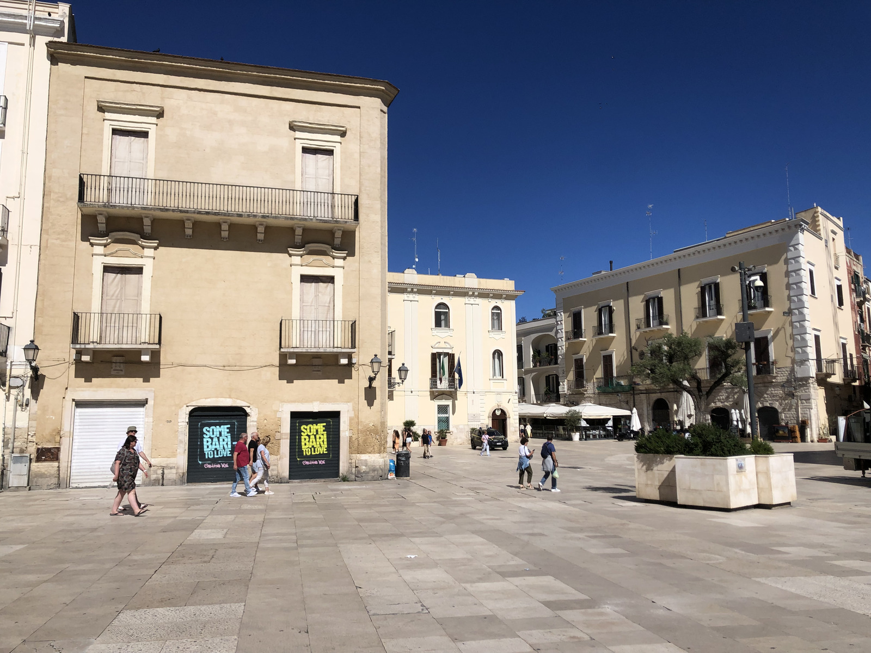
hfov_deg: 63.4
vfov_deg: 49.7
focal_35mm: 28
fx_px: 705
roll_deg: +1.6
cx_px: 436
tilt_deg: +7.0
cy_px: 326
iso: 25
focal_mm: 4
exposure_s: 1/5405
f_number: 1.8
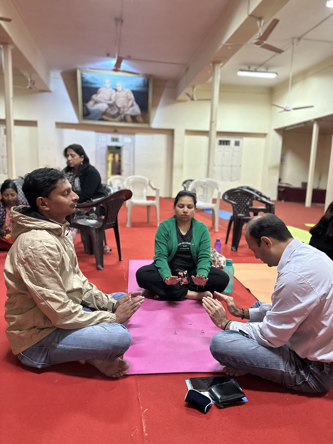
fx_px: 308
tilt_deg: -9.2
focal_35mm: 24
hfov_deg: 56.8
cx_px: 166
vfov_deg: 71.6
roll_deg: -1.1
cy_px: 222
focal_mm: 6.86
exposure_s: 1/50
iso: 800
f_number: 1.78
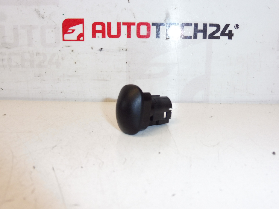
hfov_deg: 54.0
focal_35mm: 34
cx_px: 140
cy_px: 104
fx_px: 274
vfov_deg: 41.8
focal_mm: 6.1
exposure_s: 1/80
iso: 200
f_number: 4.5
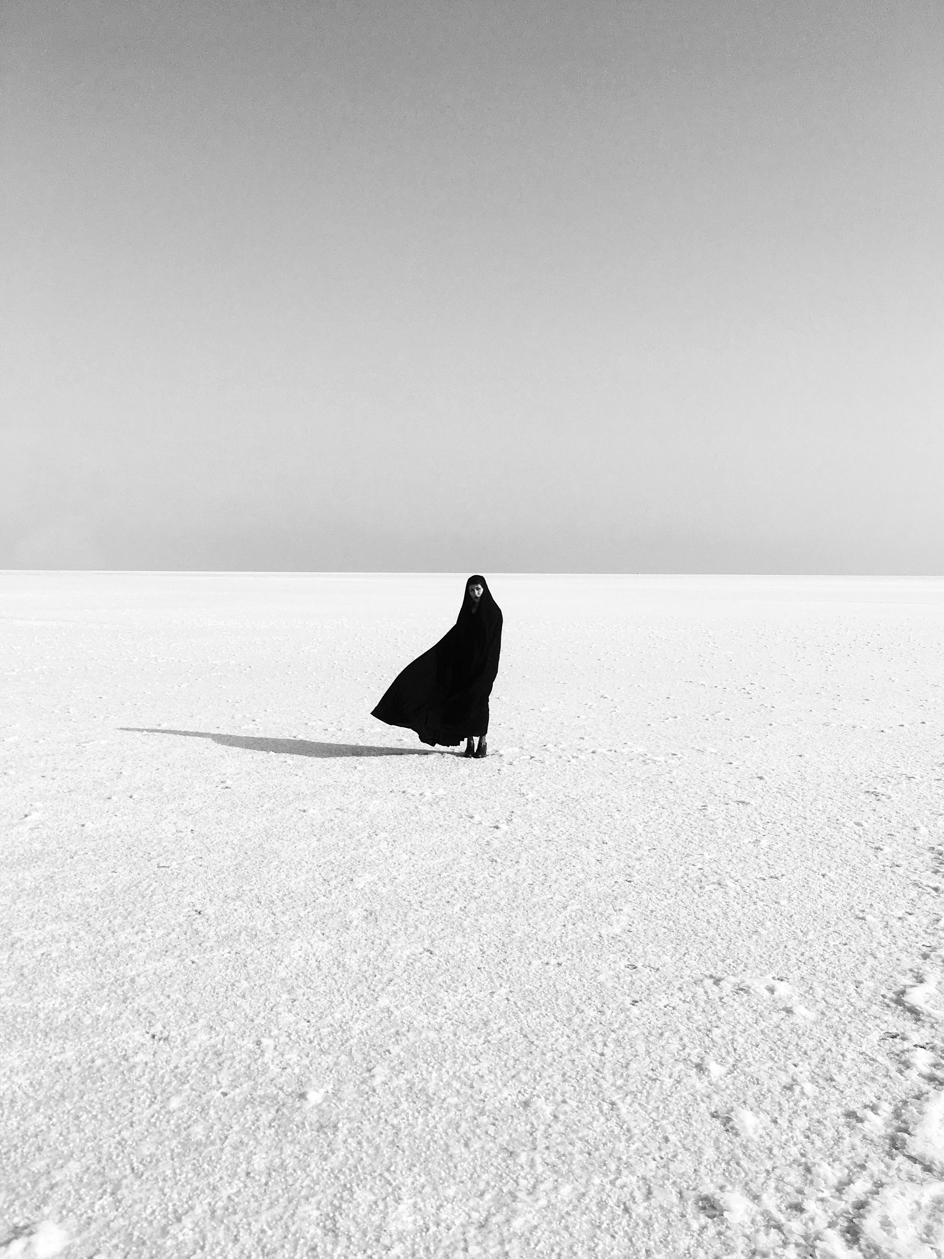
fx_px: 1055
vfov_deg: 61.7
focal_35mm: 29
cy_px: 630
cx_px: 472
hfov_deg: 48.2
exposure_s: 1/4049
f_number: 2.2
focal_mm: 4.15
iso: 25
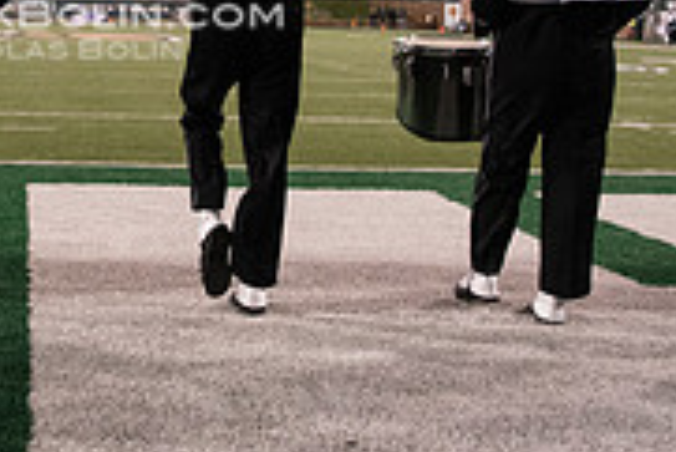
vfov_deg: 16.8
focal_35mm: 77
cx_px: 26
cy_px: -118
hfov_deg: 25.2
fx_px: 1447
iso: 4000
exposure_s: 1/1250
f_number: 3.2
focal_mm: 24
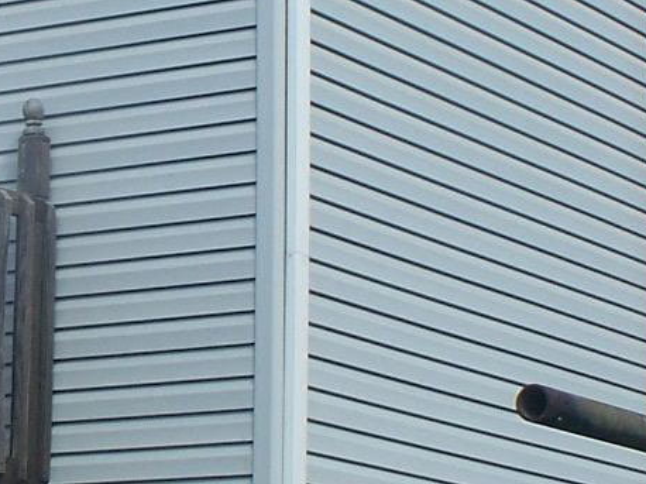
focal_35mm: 161
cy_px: 123
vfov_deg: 9.2
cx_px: -83
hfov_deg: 12.1
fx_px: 3003
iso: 80
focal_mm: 7.54
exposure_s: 1/400
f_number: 5
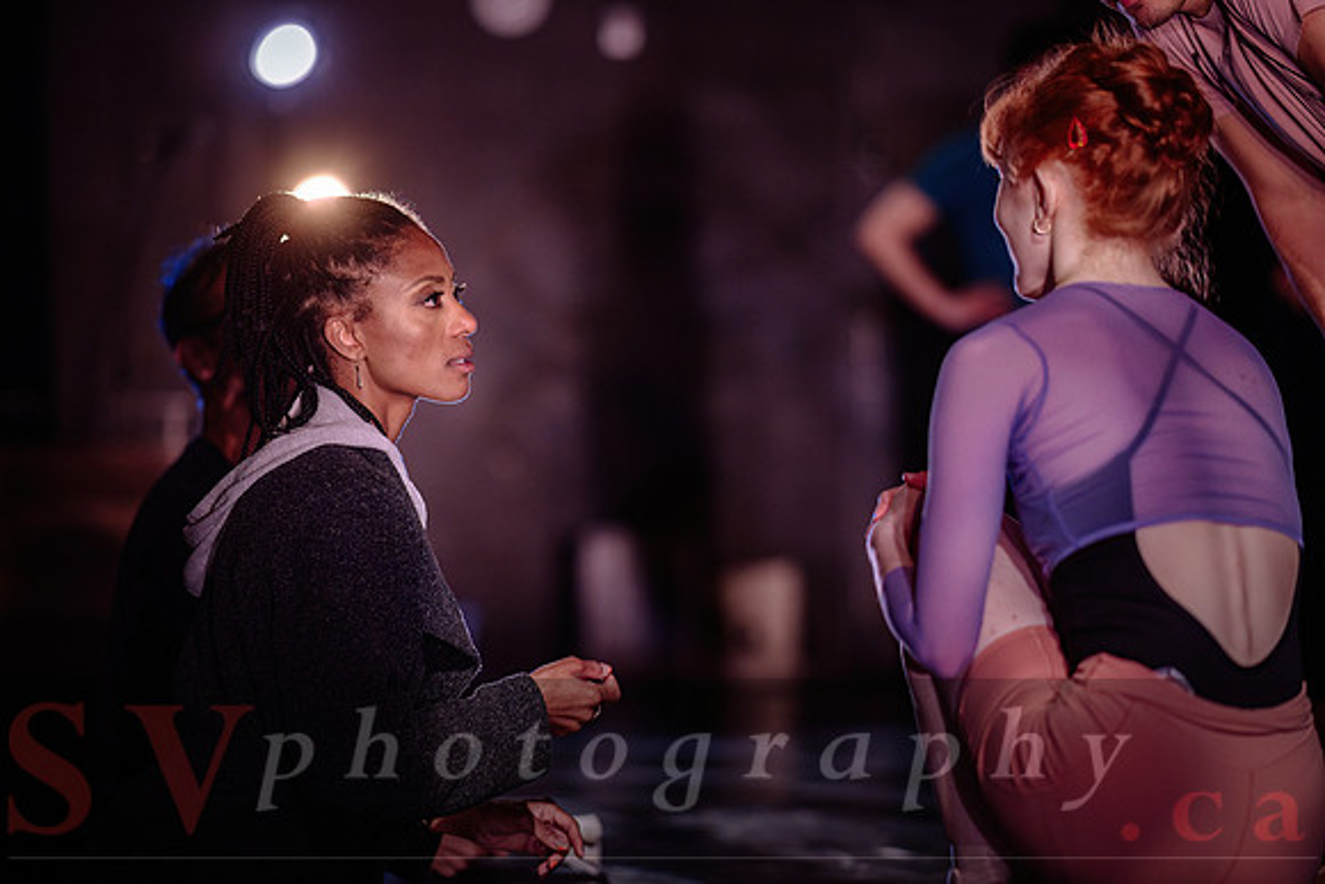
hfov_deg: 19.5
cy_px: 442
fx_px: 3865
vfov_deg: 13.0
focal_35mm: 105
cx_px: 662
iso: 1000
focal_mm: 105
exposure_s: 1/400
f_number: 1.8
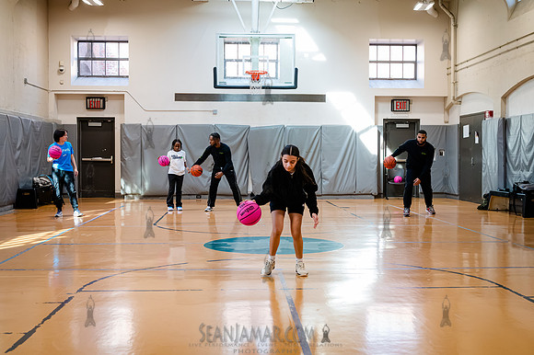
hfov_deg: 42.7
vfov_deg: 29.1
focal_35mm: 46
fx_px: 684
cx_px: 267
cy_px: 178
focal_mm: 45
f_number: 4
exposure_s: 1/1000
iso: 8000
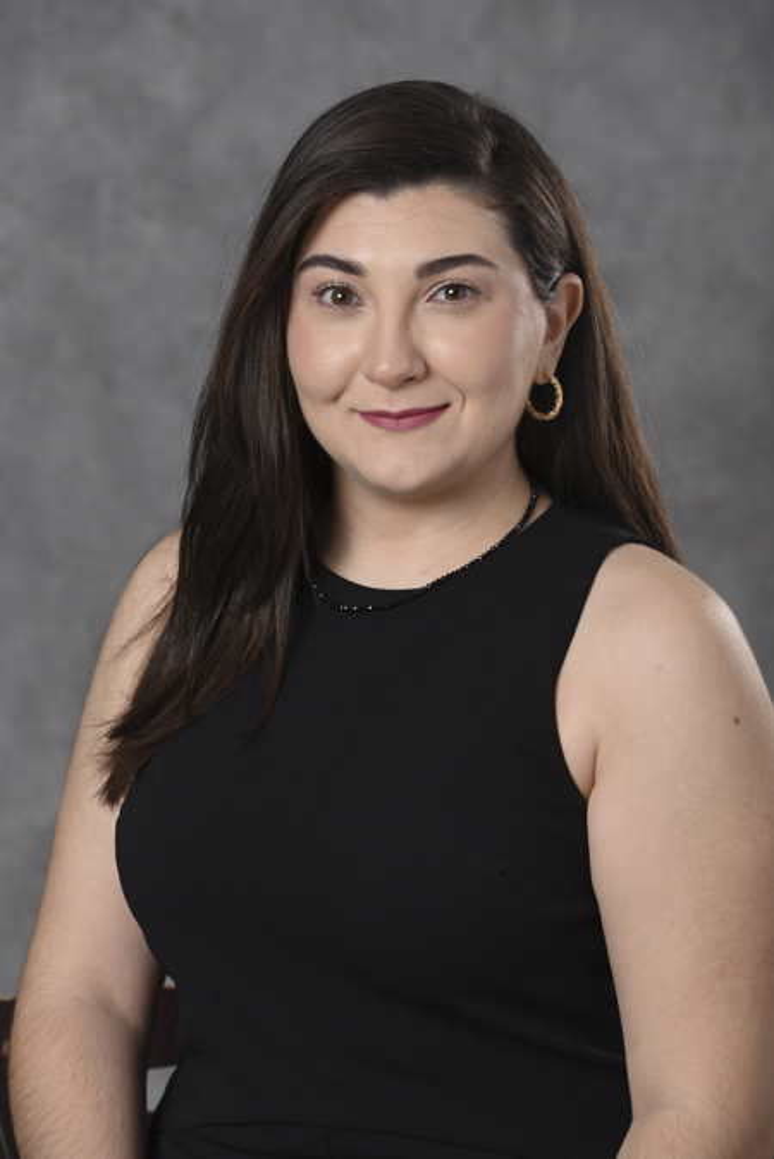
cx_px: 387
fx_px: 4671
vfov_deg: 14.1
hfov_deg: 9.5
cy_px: 580
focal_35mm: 145
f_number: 7.1
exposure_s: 1/160
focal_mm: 145
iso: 100
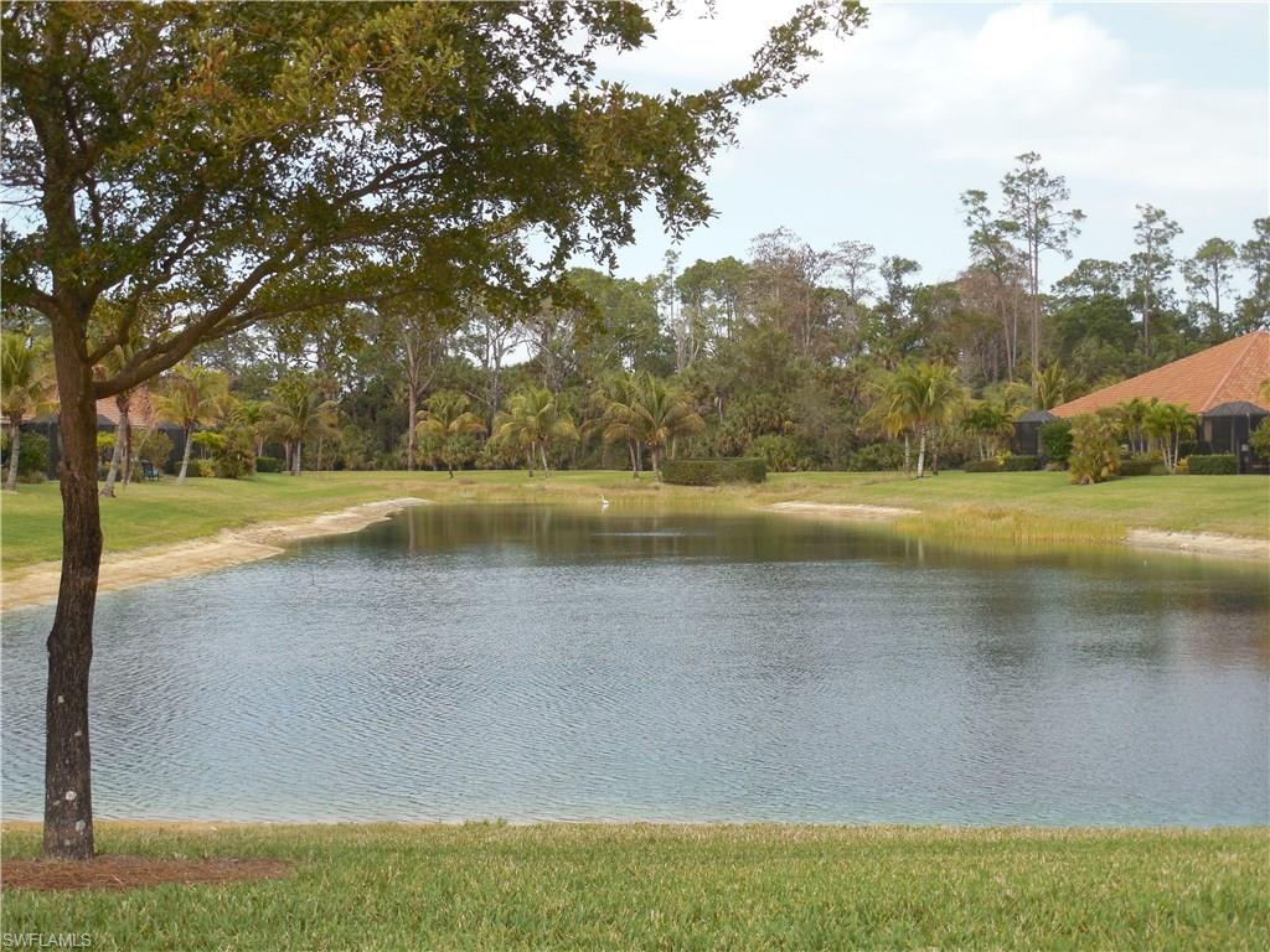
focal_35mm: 48
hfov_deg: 39.7
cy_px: 476
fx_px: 1761
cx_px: 635
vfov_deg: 30.3
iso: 125
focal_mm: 8.7
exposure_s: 1/500
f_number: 4
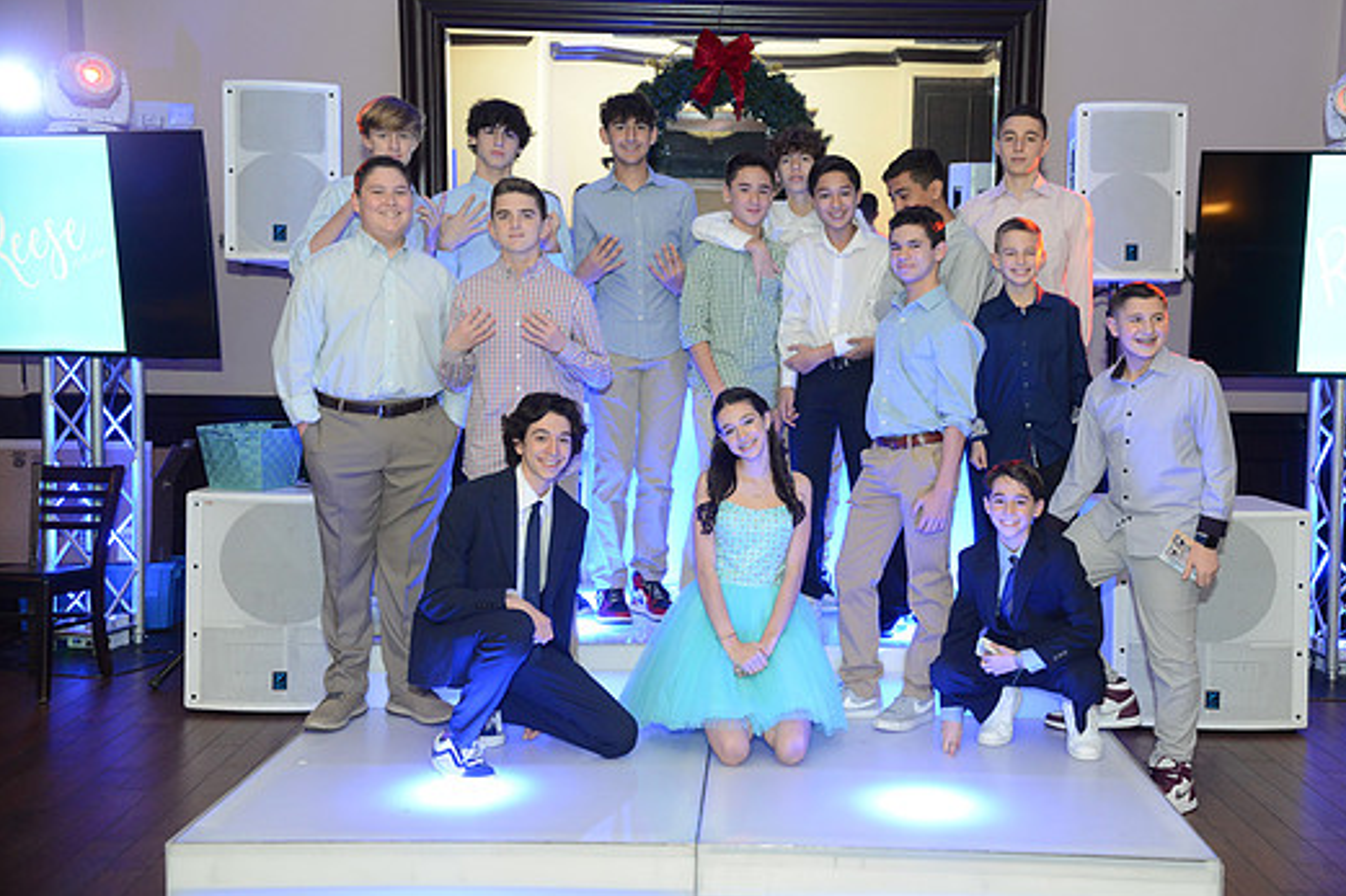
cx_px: 747
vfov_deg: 34.2
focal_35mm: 39
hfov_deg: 49.5
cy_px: 427
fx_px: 1458
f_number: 5.6
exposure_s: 1/60
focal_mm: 35
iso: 2000
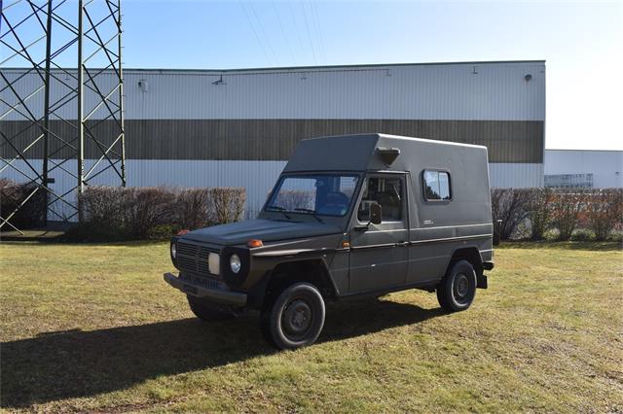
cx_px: 312
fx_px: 519
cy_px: 207
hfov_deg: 62.0
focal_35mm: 30
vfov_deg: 43.6
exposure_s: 1/200
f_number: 8
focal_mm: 20
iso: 100
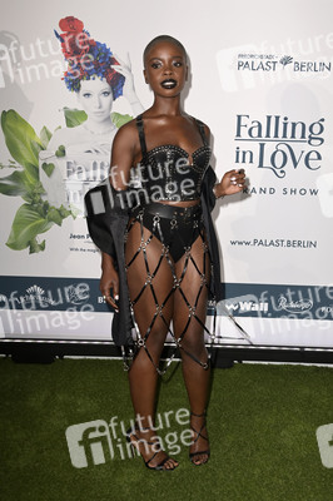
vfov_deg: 44.5
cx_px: 166
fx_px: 612
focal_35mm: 44
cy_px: 250
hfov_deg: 30.5
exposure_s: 1/250
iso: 640
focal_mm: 44
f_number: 5.6
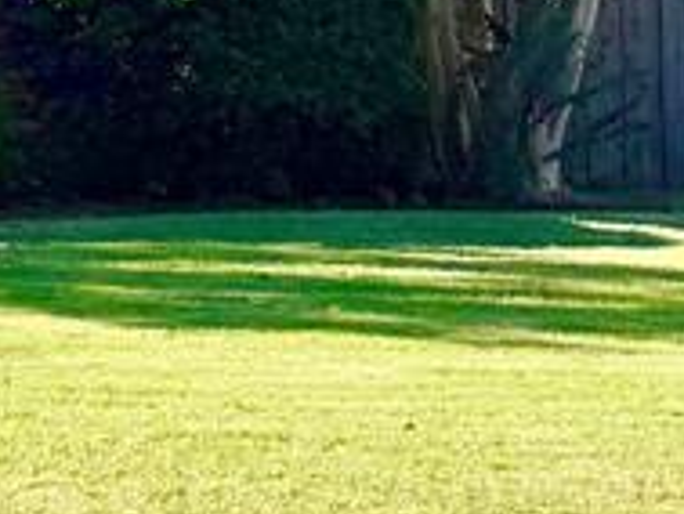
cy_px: -282
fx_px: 2570
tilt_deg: +6.9
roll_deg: -0.5
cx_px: -1107
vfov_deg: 10.9
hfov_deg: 11.6
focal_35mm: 130
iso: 80
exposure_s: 1/3279
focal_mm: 6.76
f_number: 1.78
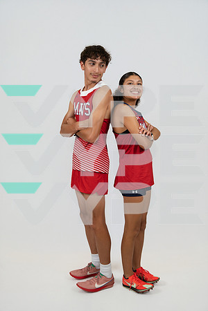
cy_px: 156
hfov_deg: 36.2
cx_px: 104
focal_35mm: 37
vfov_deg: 52.3
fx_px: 318
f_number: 4
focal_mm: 36.7
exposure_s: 1/125
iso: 400
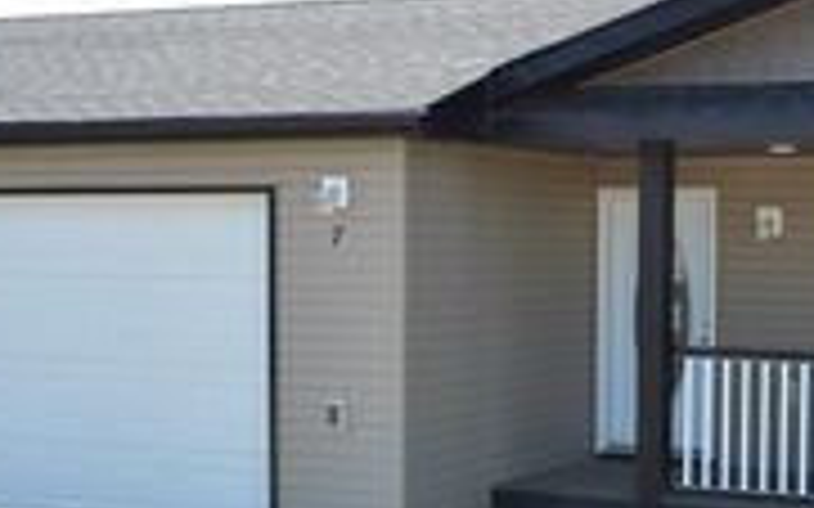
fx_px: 1685
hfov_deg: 26.7
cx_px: 630
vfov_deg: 17.1
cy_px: 339
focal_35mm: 76
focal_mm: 18
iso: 100
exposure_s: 1/125
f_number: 8
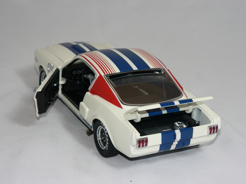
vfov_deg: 19.9
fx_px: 526
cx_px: 123
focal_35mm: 74
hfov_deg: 26.3
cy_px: 92
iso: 80
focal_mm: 12.4
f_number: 3.2
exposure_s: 1/60
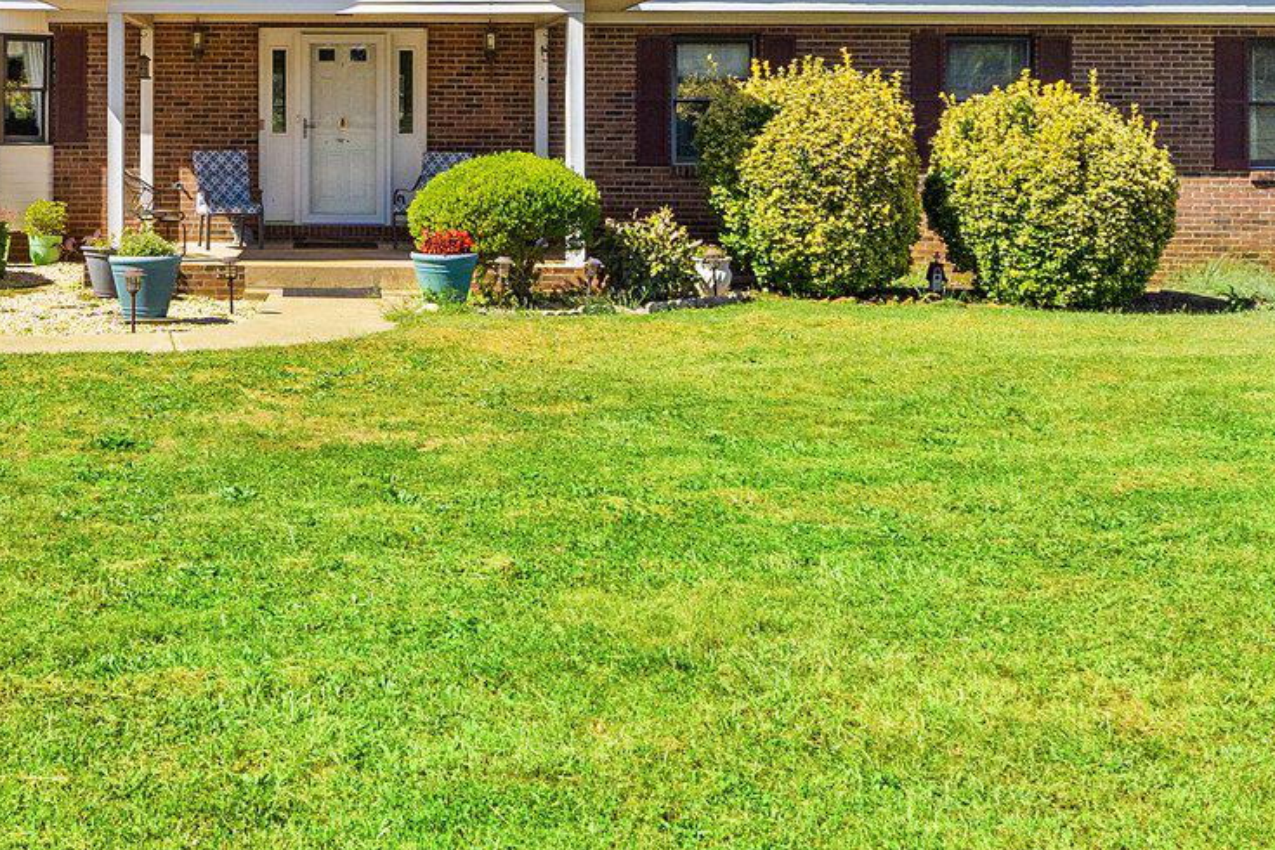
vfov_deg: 32.9
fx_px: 1381
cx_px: 349
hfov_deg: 48.0
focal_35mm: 39
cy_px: 129
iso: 640
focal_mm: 14
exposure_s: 1/1600
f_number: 8
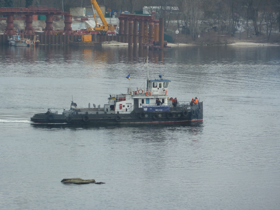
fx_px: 2103
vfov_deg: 5.7
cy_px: 105
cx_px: 140
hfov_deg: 7.6
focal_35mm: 260
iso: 80
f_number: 4.7
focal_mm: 42.6
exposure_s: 1/160
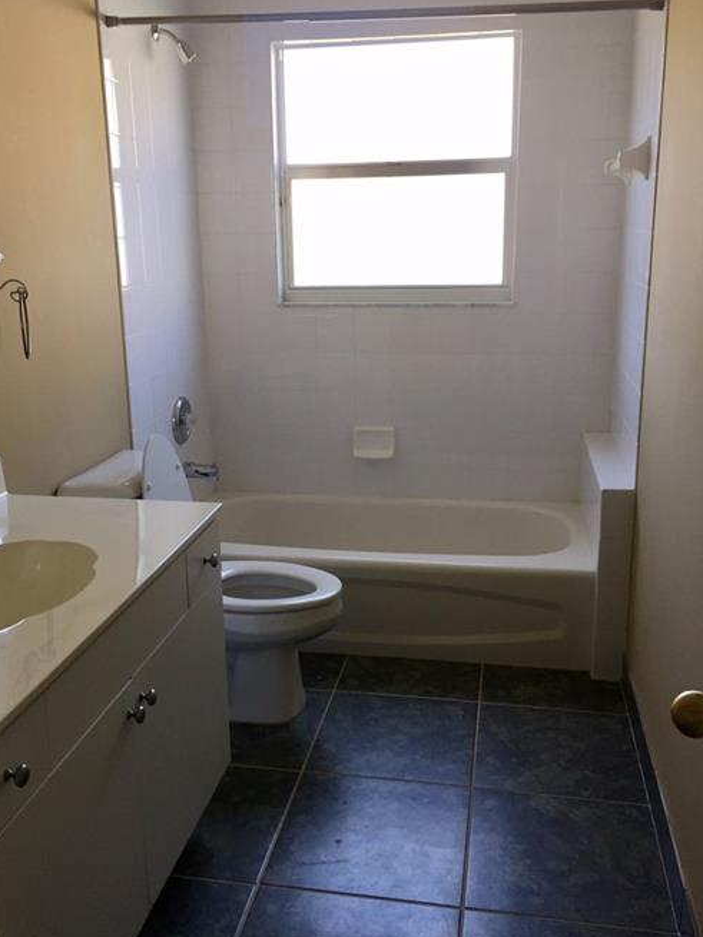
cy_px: 486
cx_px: 338
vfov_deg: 54.0
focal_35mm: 34
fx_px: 921
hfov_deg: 41.8
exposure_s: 1/60
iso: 40
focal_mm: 4.15
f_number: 2.2
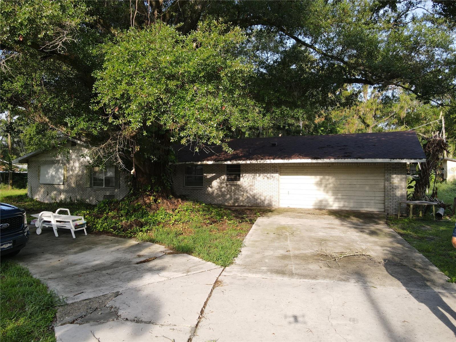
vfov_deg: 56.8
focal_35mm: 24
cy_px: 171
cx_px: 228
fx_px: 316
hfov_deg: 71.6
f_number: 2.8
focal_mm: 4.5
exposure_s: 1/200
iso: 100
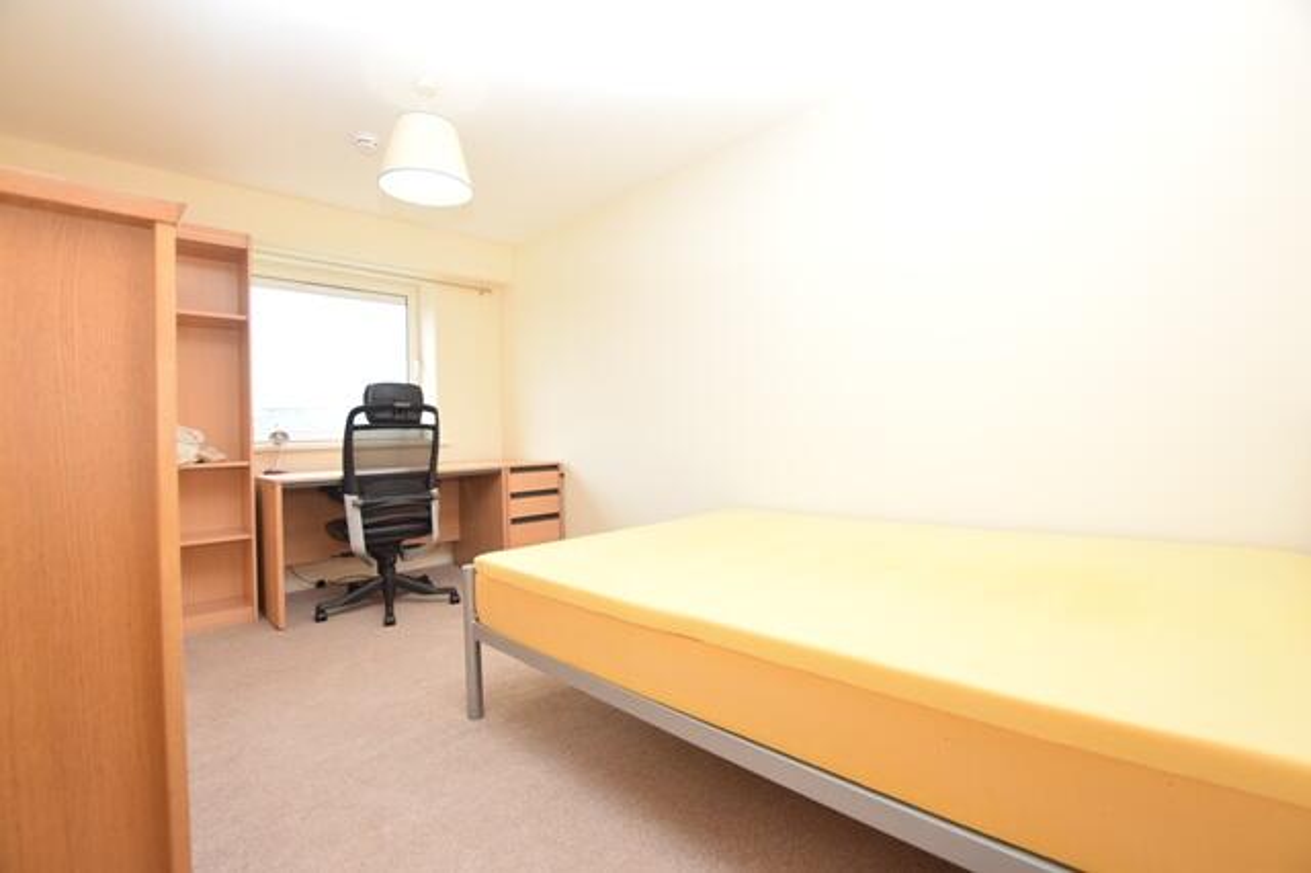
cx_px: 656
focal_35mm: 15
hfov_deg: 100.4
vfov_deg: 77.3
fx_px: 546
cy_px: 436
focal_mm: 10
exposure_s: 1/100
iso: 800
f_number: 5
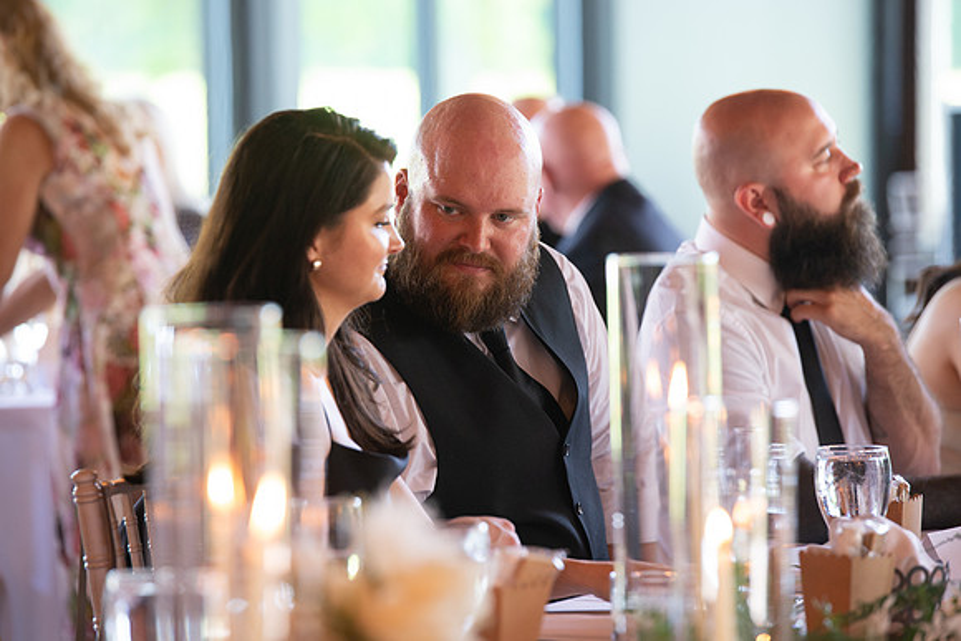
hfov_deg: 9.8
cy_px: 320
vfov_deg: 6.5
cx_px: 467
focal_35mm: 210
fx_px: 5613
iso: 1000
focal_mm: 200
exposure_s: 1/100
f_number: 4
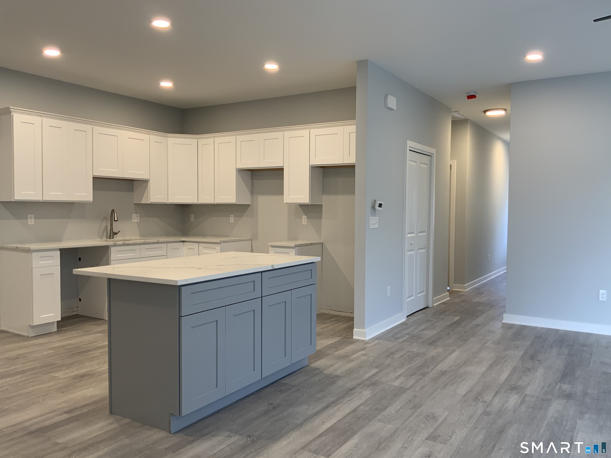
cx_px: 306
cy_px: 229
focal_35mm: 29
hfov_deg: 61.7
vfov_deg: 48.2
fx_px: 512
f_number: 1.8
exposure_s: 1/60
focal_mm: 3
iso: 64
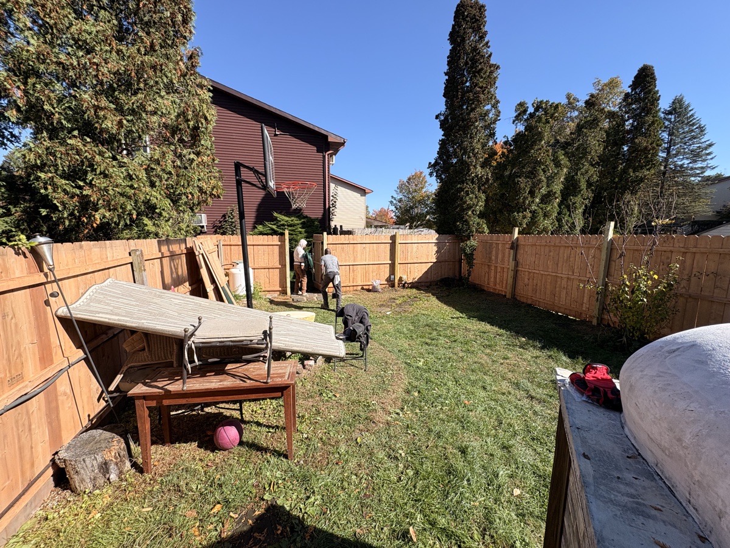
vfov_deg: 85.7
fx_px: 295
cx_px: 365
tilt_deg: -8.6
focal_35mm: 14
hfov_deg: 102.1
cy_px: 274
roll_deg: -0.2
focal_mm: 2.22
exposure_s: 1/1236
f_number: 2.2
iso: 50
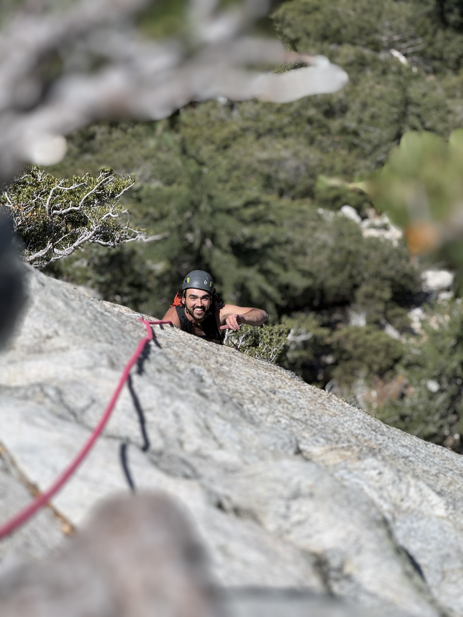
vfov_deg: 16.4
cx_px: 232
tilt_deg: -52.8
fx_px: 2140
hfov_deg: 12.3
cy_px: 308
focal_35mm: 120
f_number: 2.8
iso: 80
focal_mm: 15.66
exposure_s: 1/1818
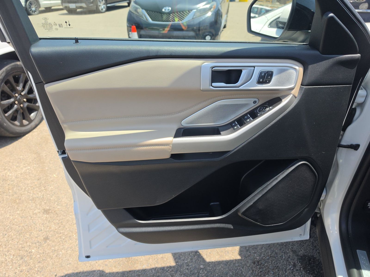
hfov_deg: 73.9
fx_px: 246
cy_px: 138
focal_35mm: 23
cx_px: 185
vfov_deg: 58.9
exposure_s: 1/2364
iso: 63
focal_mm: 6.5
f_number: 1.4
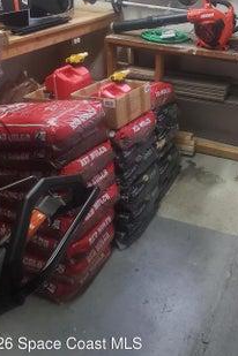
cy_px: 92
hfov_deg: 31.4
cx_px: 173
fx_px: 416
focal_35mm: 42
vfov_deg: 44.9
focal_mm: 4.3
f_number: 2.4
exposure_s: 1/120
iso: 320
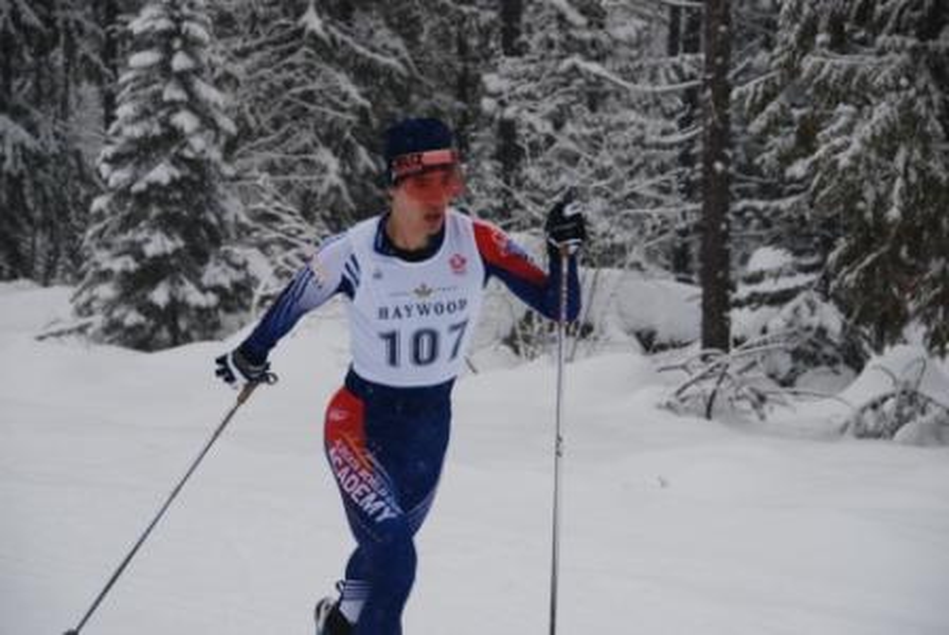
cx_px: 474
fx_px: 3563
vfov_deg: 10.2
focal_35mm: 135
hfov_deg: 15.2
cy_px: 318
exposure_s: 1/400
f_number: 5.3
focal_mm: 90
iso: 400
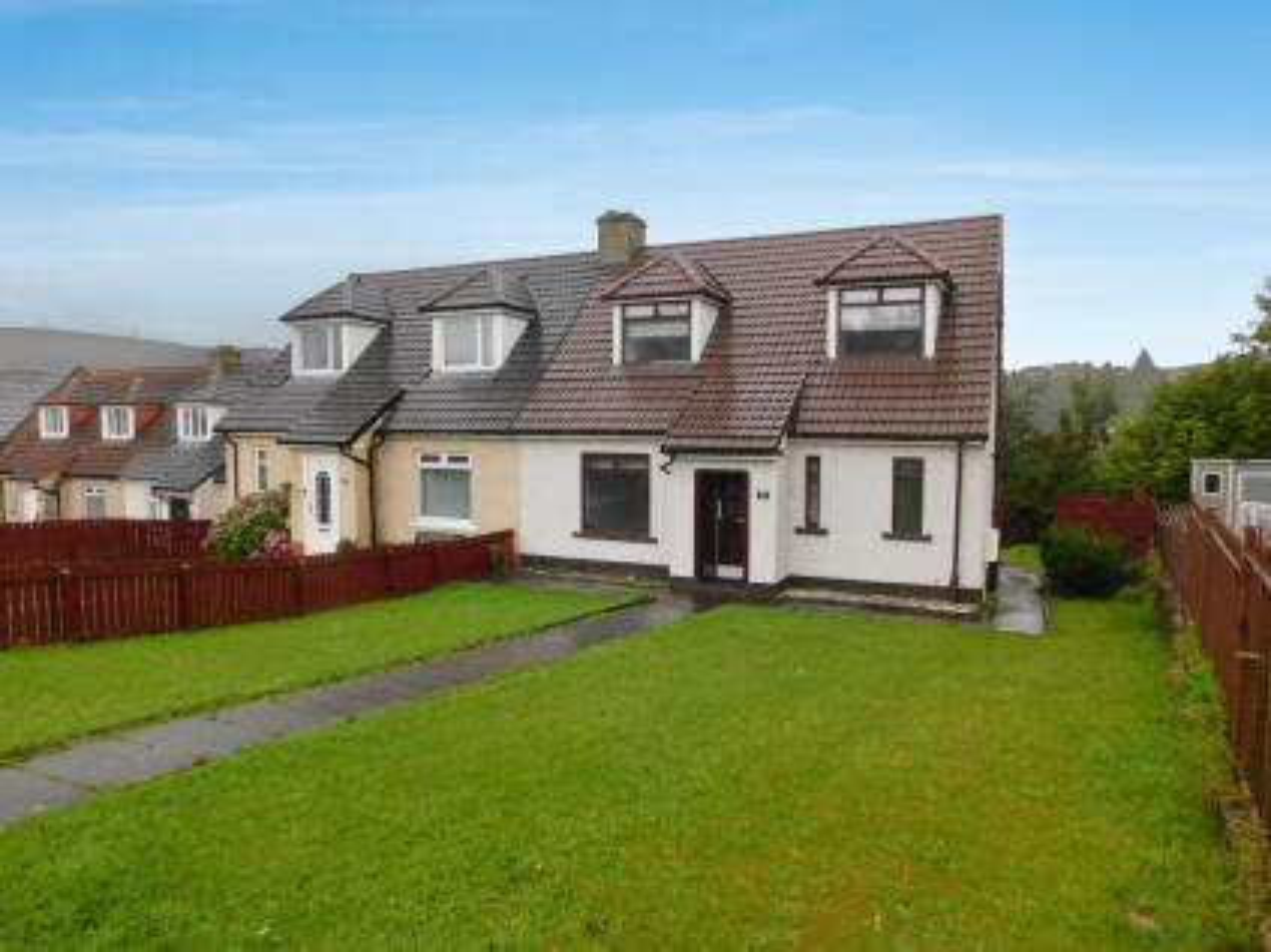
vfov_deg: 58.9
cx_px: 636
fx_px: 844
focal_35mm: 23
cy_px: 476
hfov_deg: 73.9
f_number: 3
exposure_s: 1/125
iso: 125
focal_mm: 4
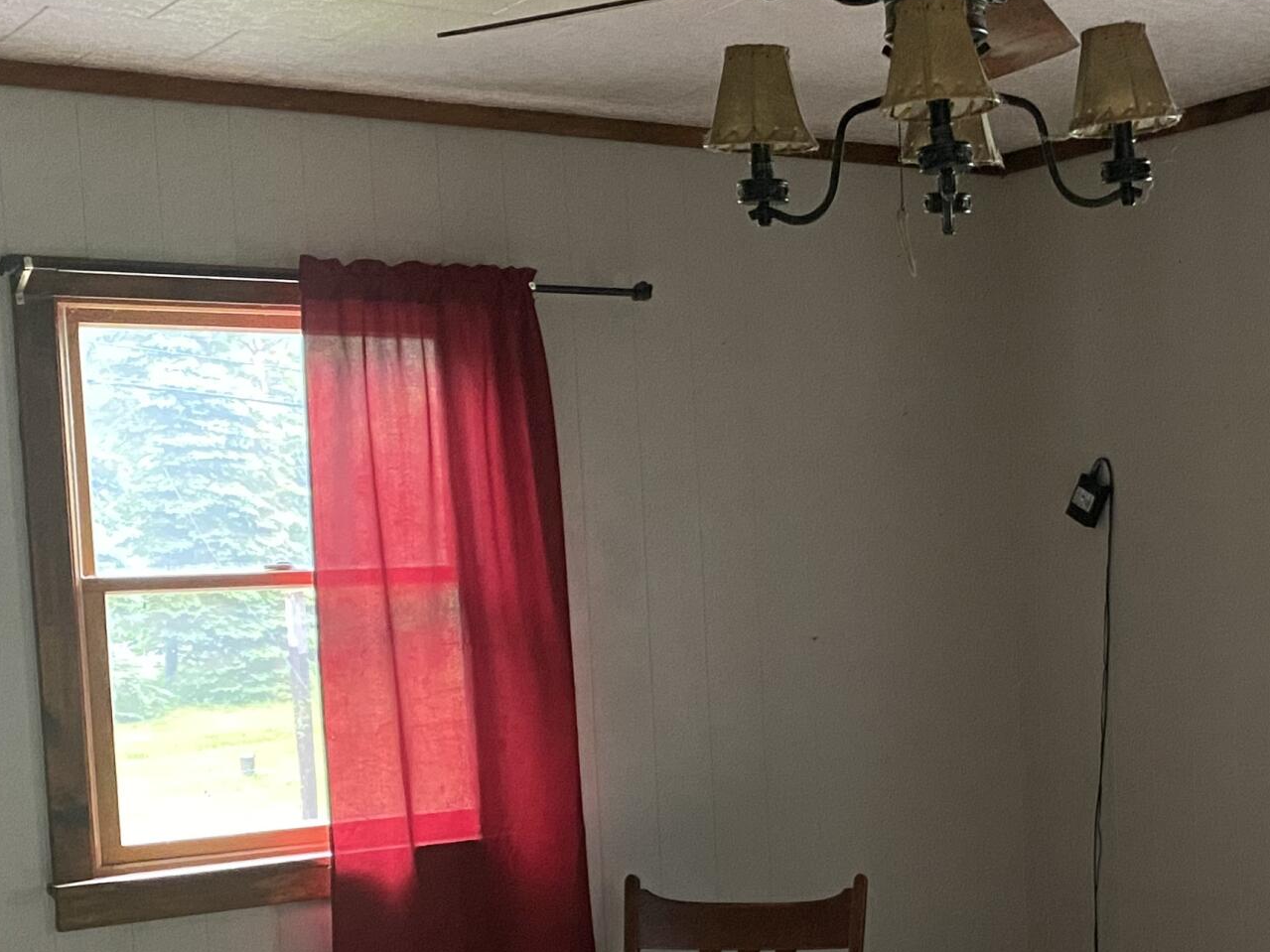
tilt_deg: -5.2
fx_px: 2238
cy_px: 739
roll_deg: +1.2
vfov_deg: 23.7
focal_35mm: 61
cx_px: 1051
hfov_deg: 30.7
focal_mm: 4.25
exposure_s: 1/42
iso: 500
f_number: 1.8
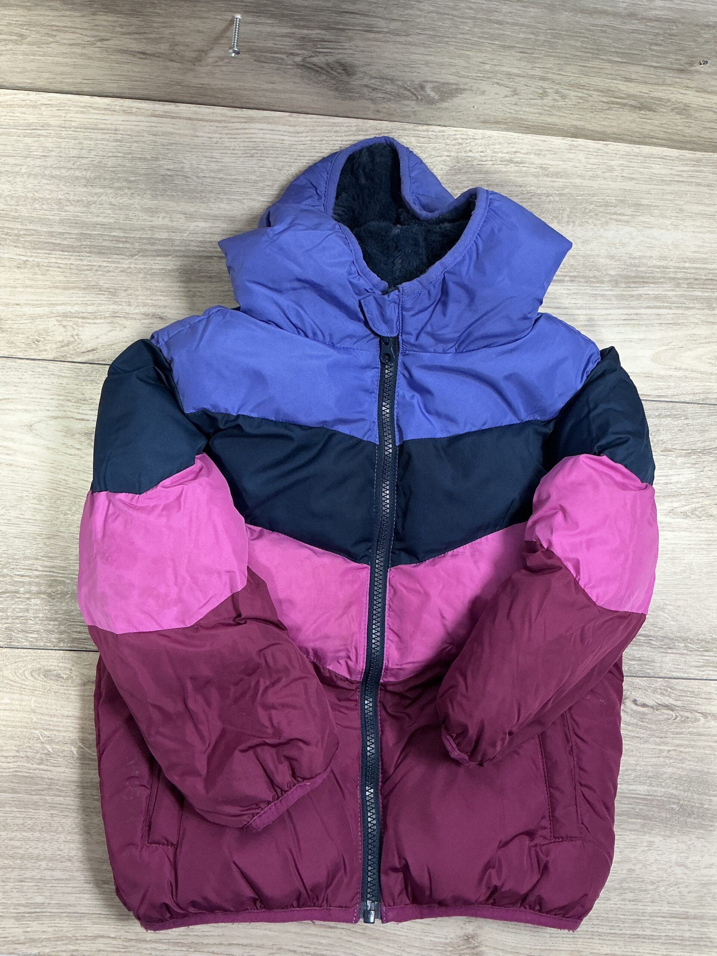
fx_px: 801
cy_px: 478
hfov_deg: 48.2
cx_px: 358
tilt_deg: -83.4
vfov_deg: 61.7
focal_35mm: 29
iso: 125
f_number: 1.8
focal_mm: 3
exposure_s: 1/50
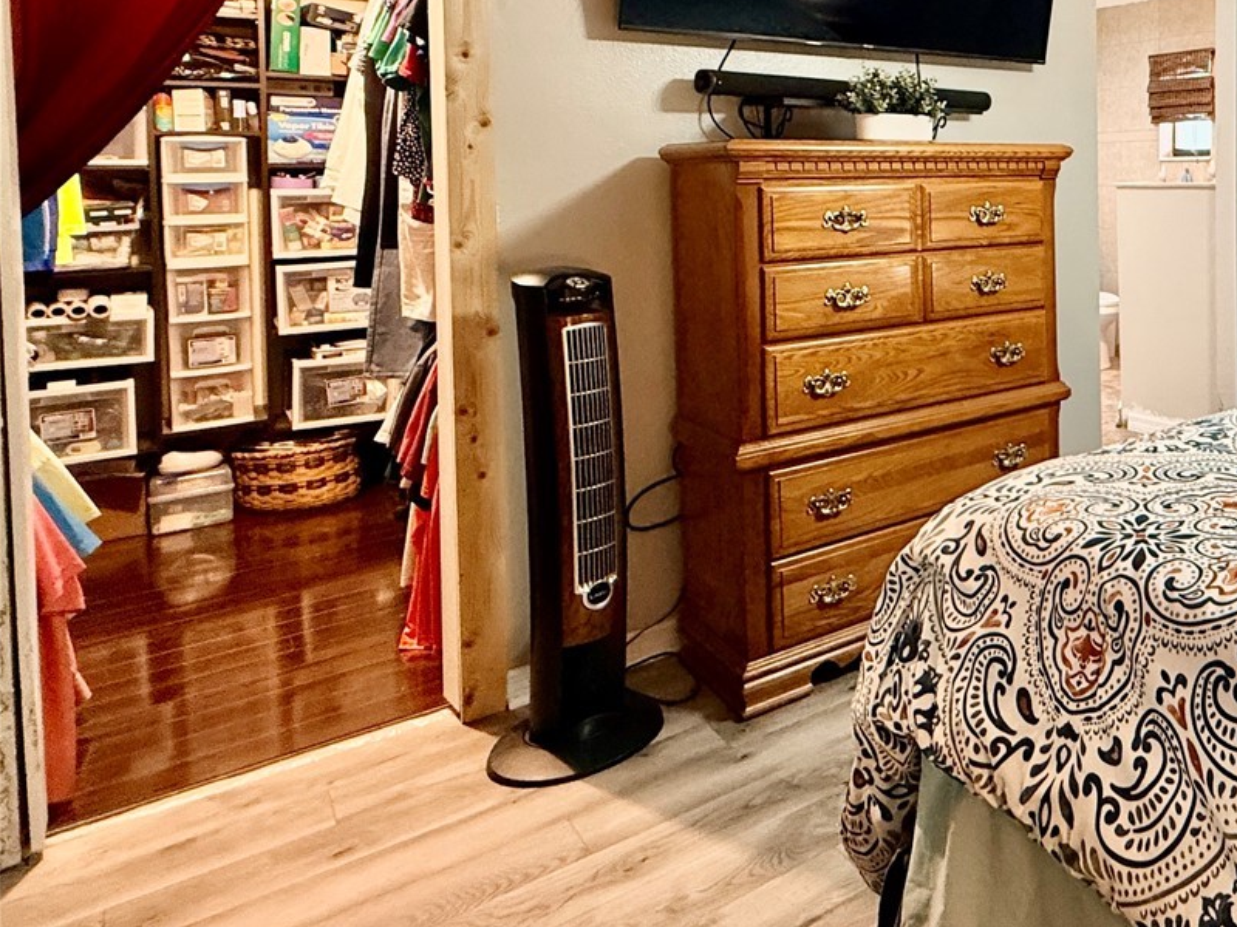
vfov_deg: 47.3
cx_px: 1235
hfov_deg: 51.1
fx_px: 1001
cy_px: 199
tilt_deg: -1.5
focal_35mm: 28
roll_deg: -0.1
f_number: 2.2
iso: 400
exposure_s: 1/60
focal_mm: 2.22
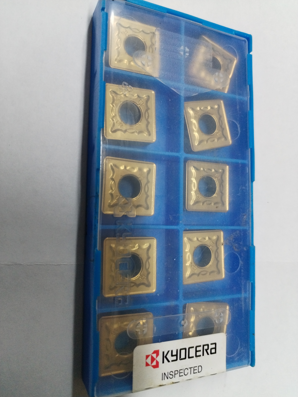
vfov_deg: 67.3
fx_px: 298
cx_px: 149
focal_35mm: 26
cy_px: 198
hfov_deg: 53.1
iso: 466
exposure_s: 1/33.3
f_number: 1.8
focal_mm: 4.75
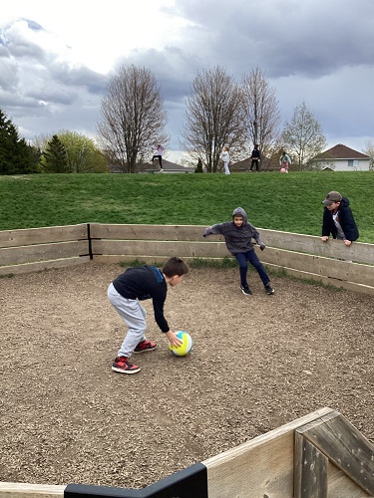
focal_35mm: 31
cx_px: 187
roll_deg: +0.3
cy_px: 249
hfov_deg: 45.4
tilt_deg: -10.4
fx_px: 447
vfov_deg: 58.4
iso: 25
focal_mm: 3.3
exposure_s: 1/754
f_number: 2.4
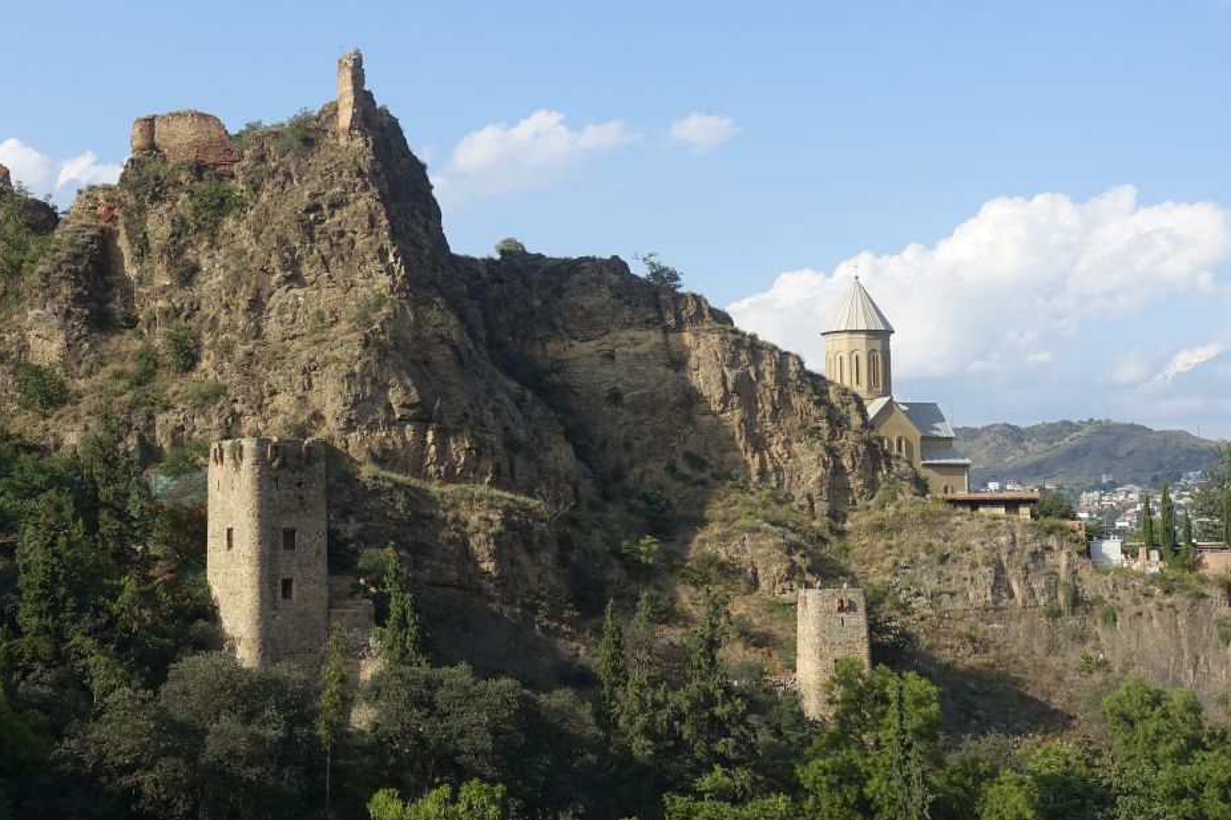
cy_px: 361
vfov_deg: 20.9
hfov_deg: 30.7
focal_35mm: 65
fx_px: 2222
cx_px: 416
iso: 125
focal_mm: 16.17
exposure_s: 1/400
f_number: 5.6
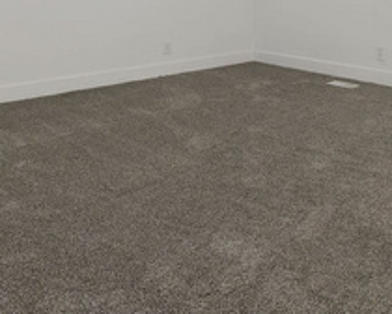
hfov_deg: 40.9
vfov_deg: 33.3
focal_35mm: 40
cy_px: -20
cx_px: 377
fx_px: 464
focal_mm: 14
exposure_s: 1/3.33
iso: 100
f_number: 8
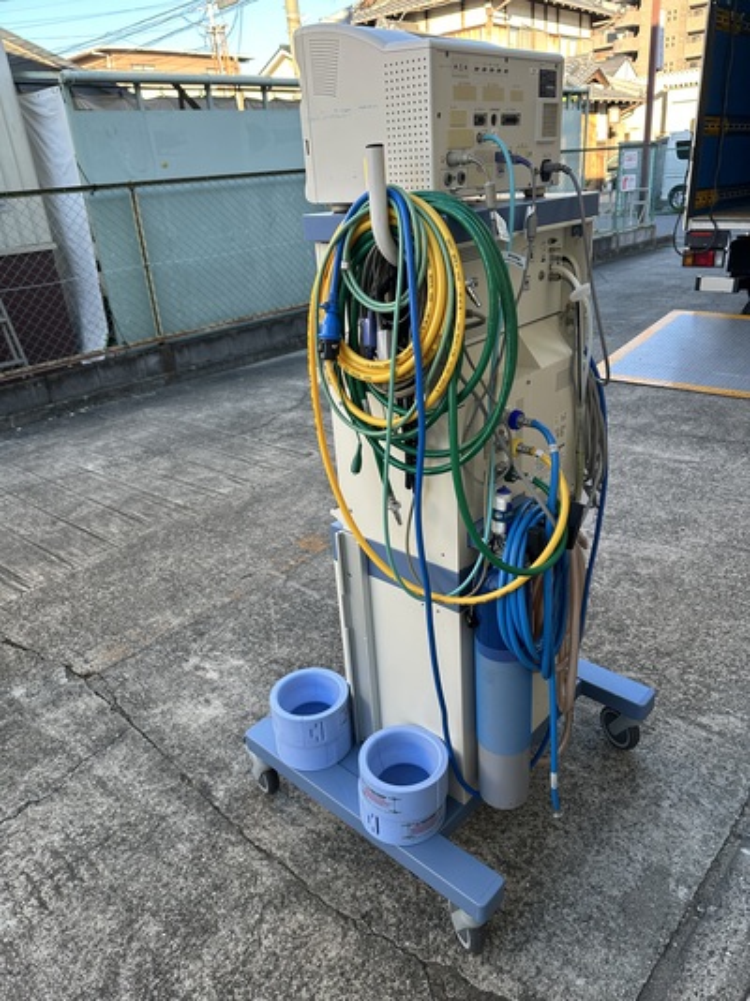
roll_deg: +5.6
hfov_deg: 56.8
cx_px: 375
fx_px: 694
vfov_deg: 71.6
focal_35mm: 24
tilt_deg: -24.2
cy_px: 500
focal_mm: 6.86
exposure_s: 1/312
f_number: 1.78
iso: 80
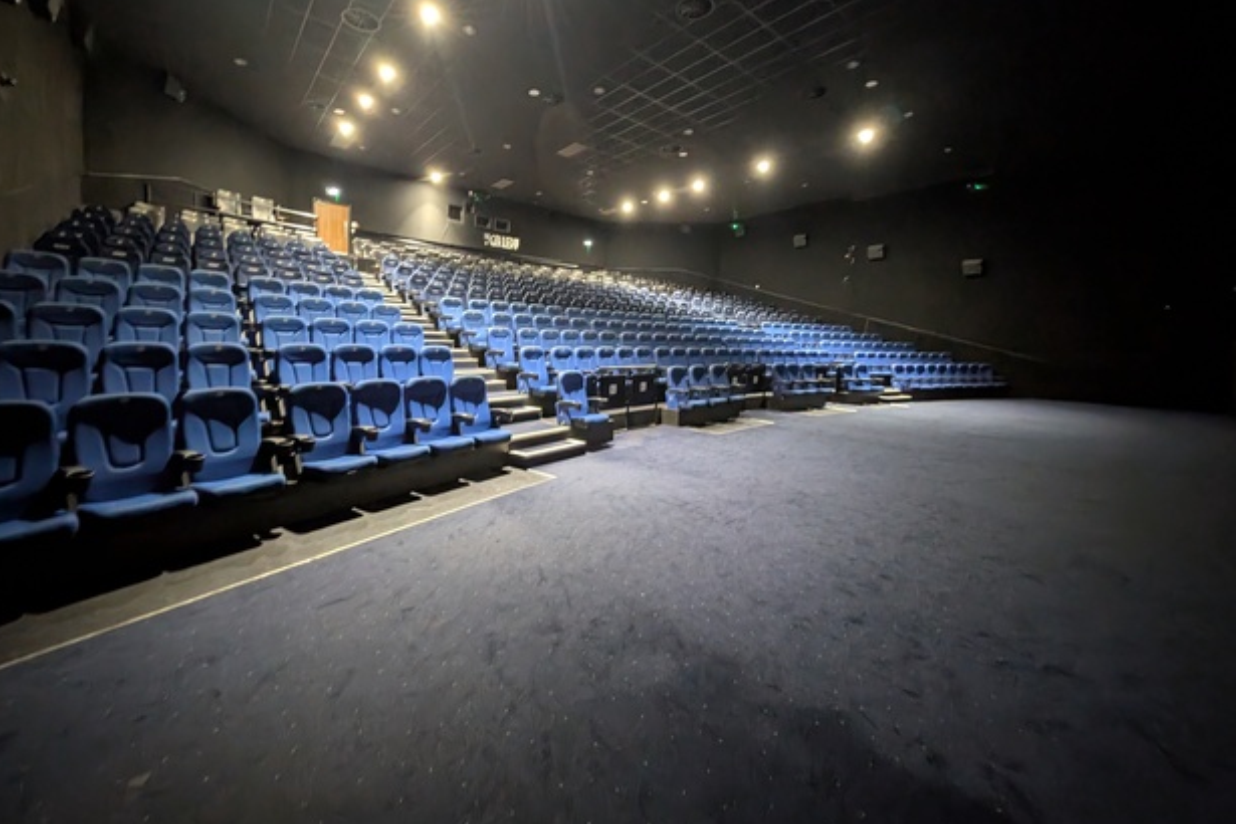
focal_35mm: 13
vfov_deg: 84.9
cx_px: 597
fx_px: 446
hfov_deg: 108.3
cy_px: 352
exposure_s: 1/2.56
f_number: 1.95
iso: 1234
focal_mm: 2.23
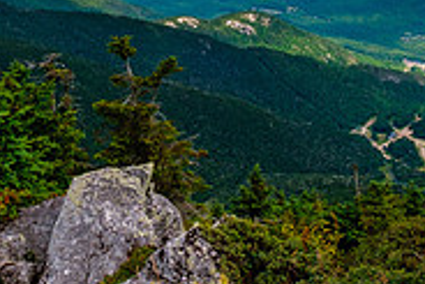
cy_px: 14
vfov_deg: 24.6
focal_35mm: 53
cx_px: 205
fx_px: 626
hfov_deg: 37.5
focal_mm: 10.5
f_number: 8
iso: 160
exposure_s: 1/100
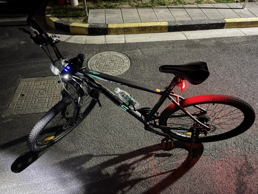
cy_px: 97
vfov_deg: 56.8
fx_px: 179
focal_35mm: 24
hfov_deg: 71.6
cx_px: 129
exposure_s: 1/9
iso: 1250
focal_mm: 6.76
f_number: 1.78
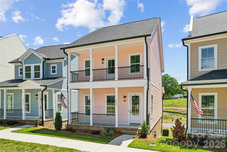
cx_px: 114
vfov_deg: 57.2
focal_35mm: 22
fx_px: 139
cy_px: 76
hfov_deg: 78.6
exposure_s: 1/350
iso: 200
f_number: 2.8
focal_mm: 8.4
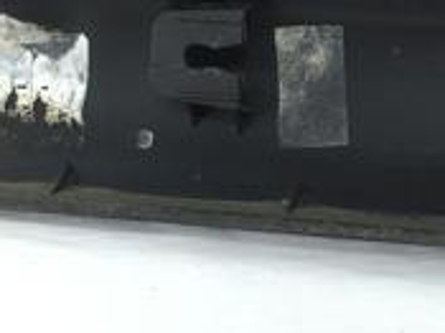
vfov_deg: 13.9
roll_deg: +2.6
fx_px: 1362
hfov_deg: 18.2
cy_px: 81
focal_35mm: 106
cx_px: 425
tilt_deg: -40.1
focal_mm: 4.15
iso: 25
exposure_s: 1/100
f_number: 2.2
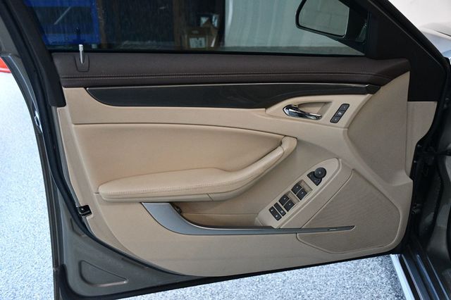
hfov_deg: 48.5
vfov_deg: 33.4
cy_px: 150
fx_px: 501
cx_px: 226
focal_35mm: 40
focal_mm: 27
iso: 2500
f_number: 4
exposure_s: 1/125
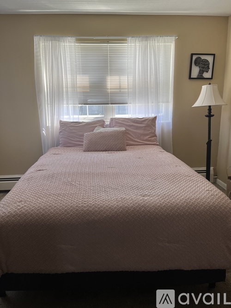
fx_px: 231
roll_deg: +1.5
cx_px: 116
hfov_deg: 53.0
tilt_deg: -13.9
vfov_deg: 67.3
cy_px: 154
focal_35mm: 26
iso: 40
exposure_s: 1/121
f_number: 1.6
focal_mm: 5.1
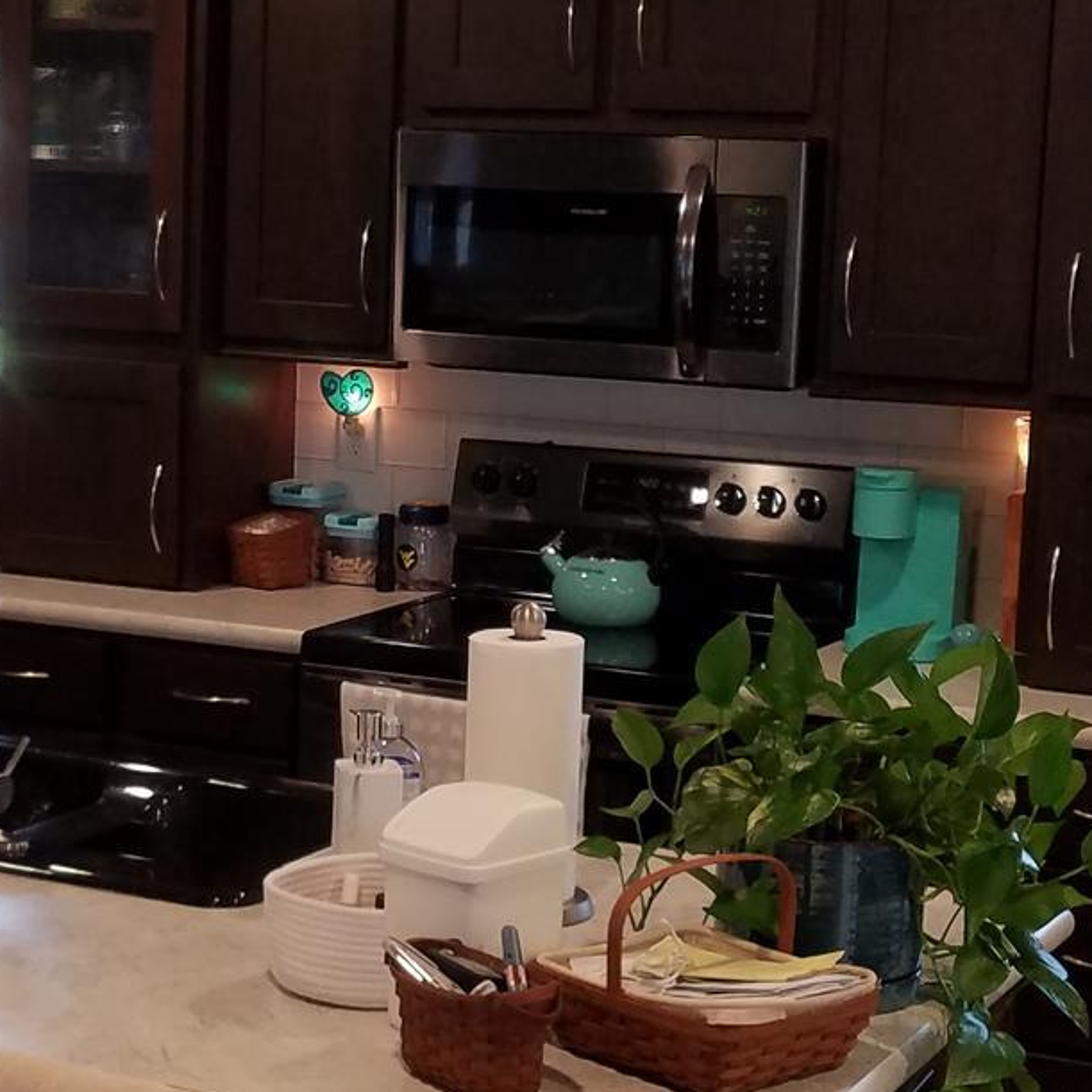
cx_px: 402
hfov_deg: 22.4
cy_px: 500
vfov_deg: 22.5
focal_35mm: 77
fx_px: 2748
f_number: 1.7
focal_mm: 4.2
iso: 100
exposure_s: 1/60
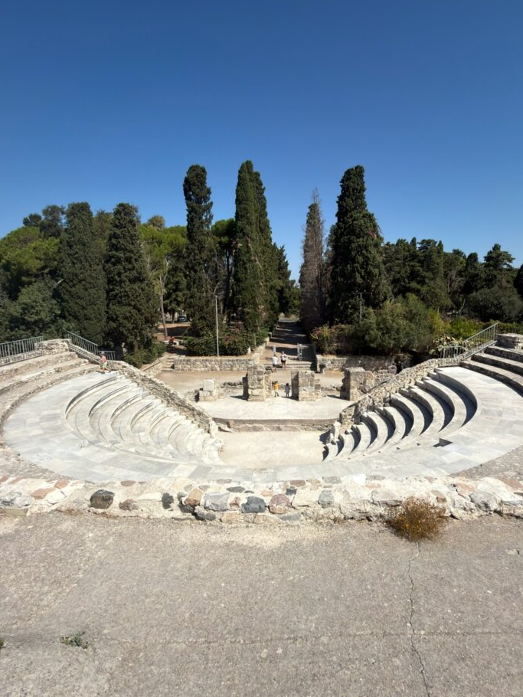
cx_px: 273
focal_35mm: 18
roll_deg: +1.2
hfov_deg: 71.6
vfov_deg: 87.7
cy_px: 345
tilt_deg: -8.7
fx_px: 362
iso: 16
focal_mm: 2.22
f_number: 2.2
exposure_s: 1/1143
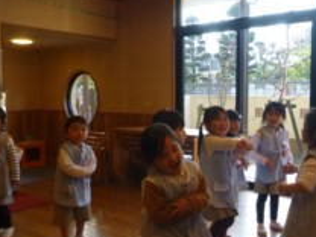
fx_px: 383
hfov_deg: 44.6
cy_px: 131
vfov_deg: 34.3
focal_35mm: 42
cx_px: 188
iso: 250
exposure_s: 1/60
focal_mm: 4.5
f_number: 3.9
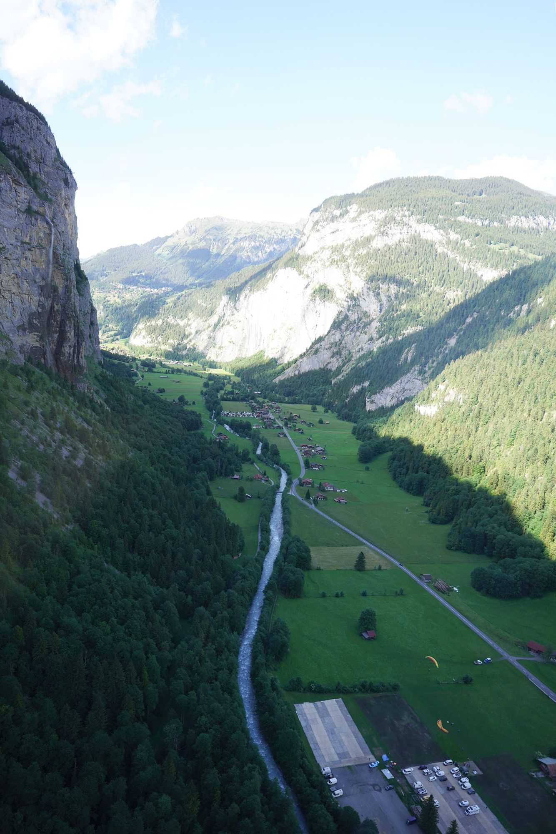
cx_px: 278
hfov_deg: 53.1
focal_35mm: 24
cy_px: 417
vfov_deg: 73.7
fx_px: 556
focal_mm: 24
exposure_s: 1/100
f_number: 4
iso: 100
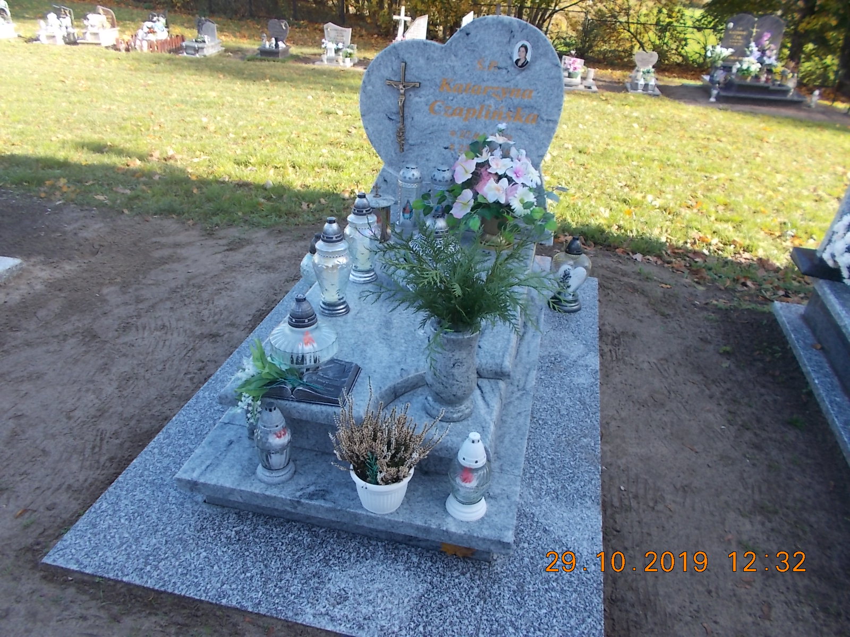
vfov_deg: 53.1
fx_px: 638
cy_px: 318
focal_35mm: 26
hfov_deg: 67.3
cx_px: 425
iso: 80
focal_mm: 4.6
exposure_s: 1/100
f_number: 3.2
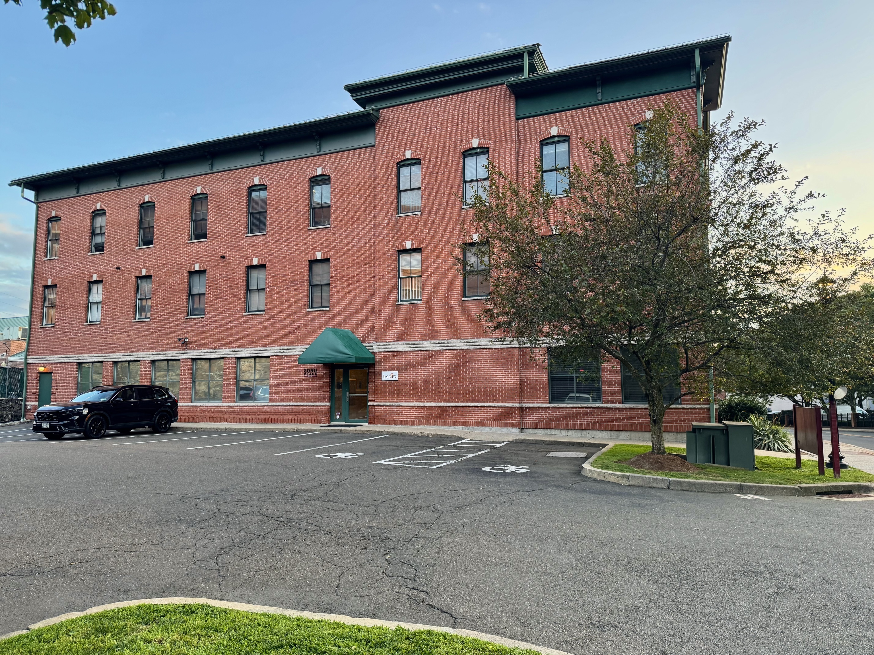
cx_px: 437
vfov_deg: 56.8
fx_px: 606
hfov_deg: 71.6
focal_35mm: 24
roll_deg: +0.0
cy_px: 328
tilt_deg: +5.4
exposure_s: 1/141
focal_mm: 6.76
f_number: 1.78
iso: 100
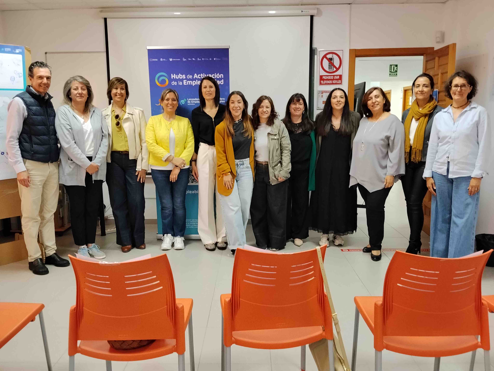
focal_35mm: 29
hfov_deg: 61.7
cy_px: 186
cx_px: 247
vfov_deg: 48.2
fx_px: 414
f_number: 1.8
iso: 250
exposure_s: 1/50
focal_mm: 4.22
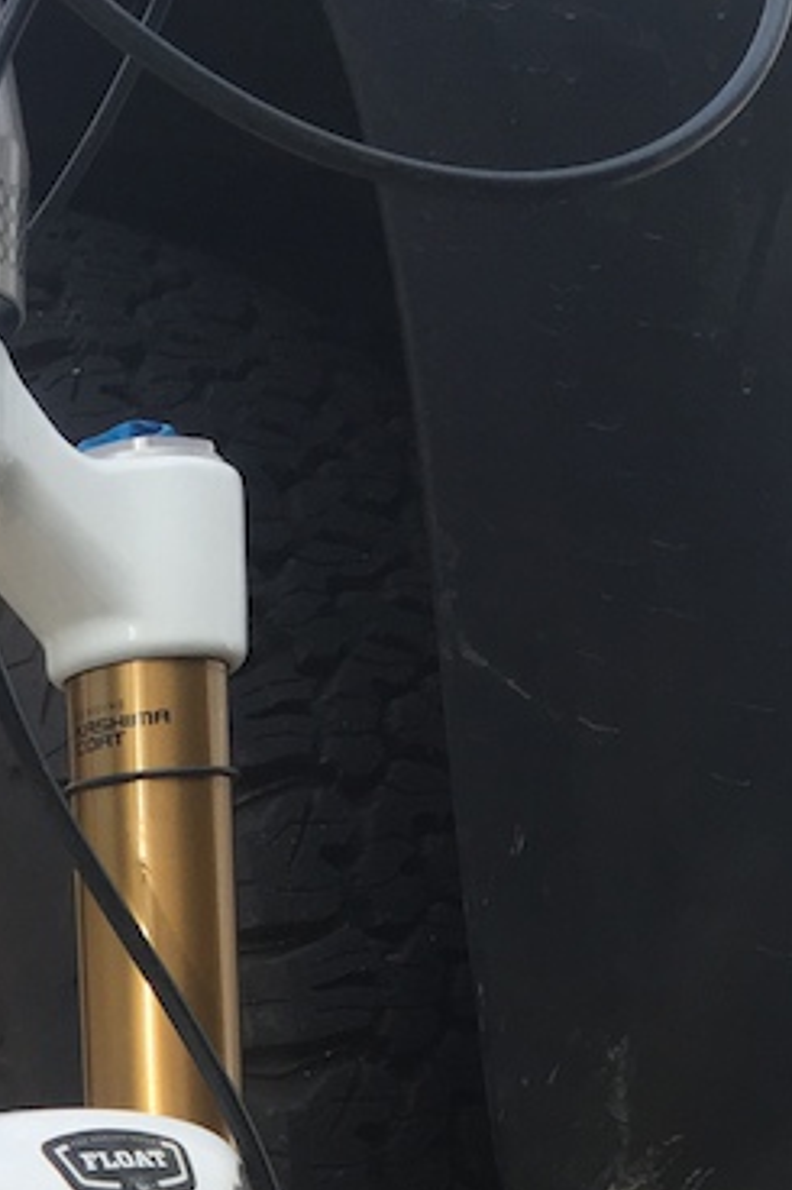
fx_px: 2774
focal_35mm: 84
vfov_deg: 21.4
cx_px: -330
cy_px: 1627
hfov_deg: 15.2
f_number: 2.2
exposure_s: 1/399
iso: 32
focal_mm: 4.15
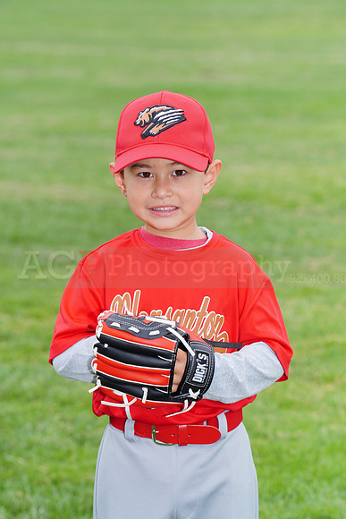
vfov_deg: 10.3
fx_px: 2881
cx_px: 173
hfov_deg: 6.9
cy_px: 260
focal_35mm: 200
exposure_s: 1/250
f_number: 9
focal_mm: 200
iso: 200
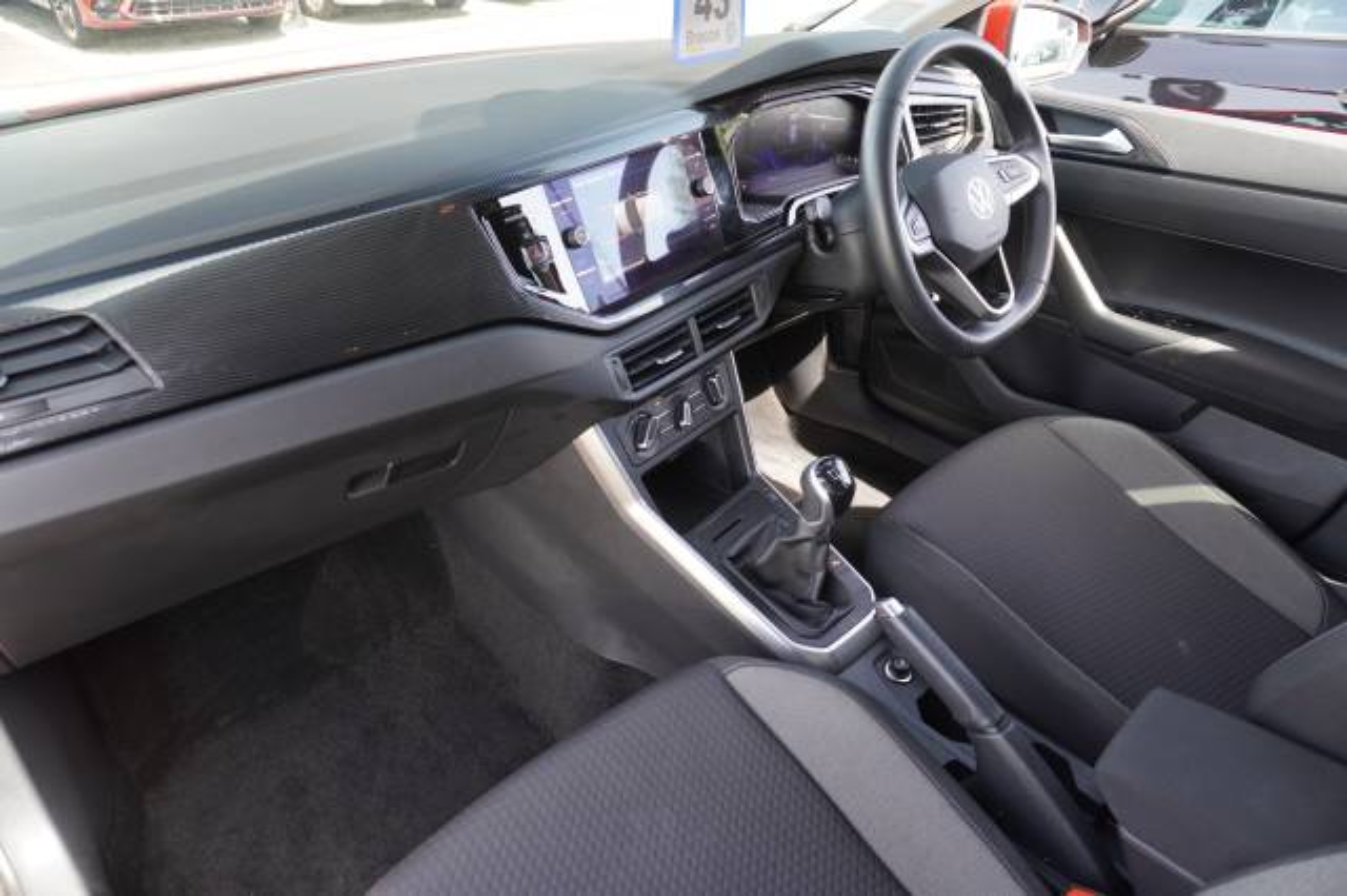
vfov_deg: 53.1
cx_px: 674
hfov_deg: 73.8
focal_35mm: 24
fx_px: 897
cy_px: 448
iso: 320
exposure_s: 1/60
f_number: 4
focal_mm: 16
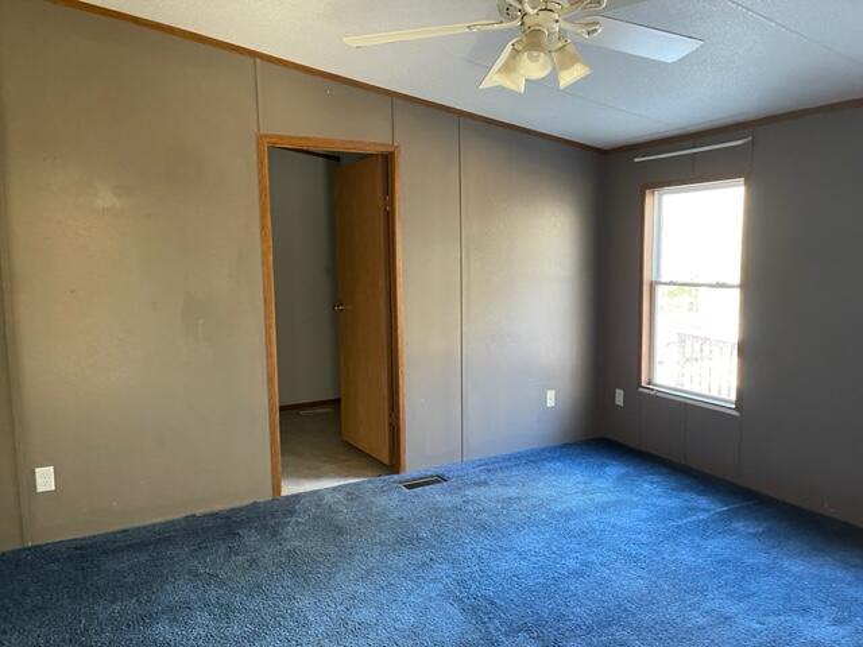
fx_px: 648
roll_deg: +1.2
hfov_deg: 67.3
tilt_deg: -6.4
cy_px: 324
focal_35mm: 26
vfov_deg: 53.1
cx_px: 432
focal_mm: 5.1
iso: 500
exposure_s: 1/59
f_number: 1.6
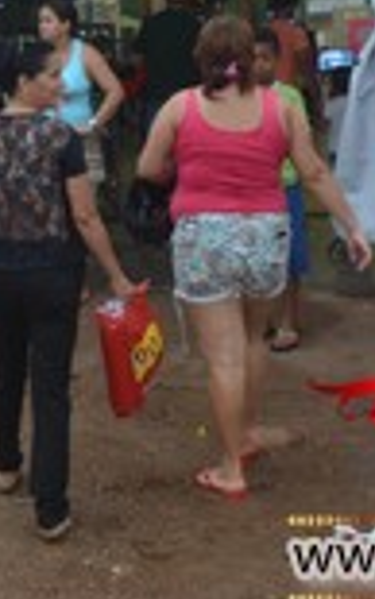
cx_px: -35
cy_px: 43
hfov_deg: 14.4
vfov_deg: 22.6
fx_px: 1454
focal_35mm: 89
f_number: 3.5
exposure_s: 1/60
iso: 400
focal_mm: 20
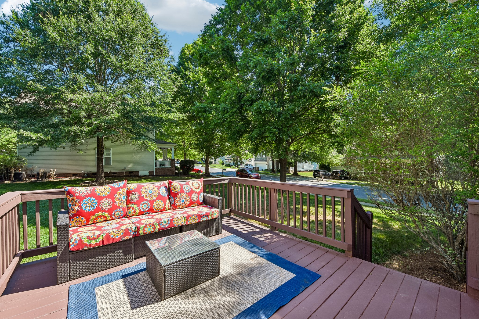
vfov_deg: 81.2
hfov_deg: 104.3
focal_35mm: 14
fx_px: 186
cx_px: 240
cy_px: 160
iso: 200
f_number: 11
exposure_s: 1/80
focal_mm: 14
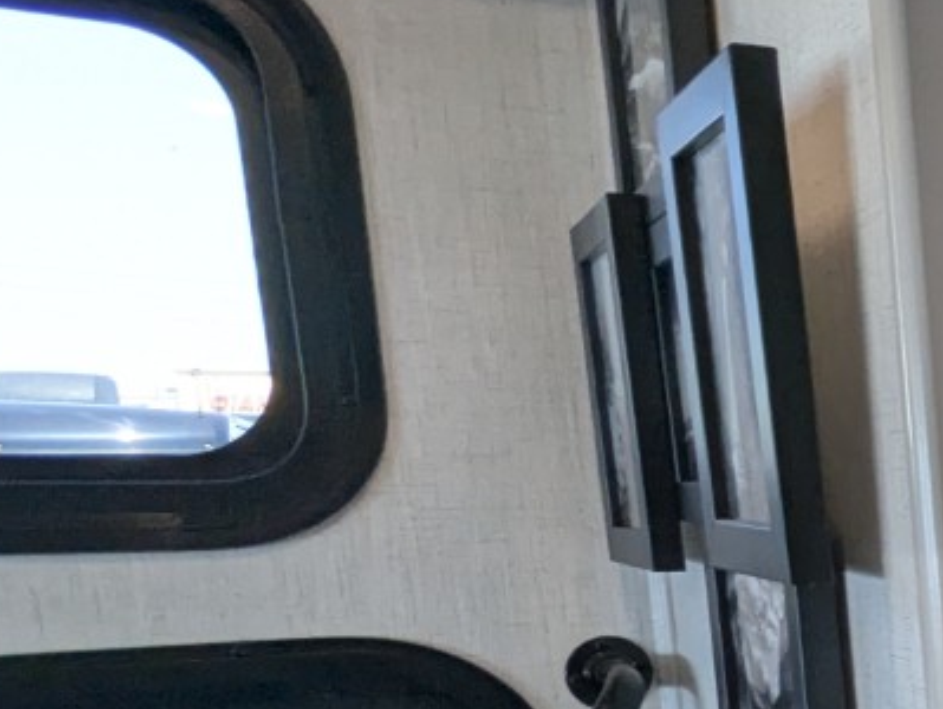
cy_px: 721
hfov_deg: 22.9
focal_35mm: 56
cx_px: 1613
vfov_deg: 24.8
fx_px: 1527
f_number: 2.2
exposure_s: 1/201
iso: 157
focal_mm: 2.35
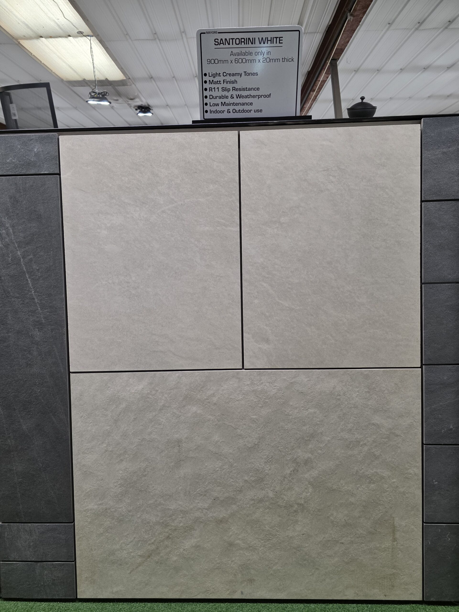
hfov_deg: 58.9
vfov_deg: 73.9
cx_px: 230
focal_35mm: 23
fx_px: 407
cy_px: 306
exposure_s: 1/100
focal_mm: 6.3
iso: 160
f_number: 1.7
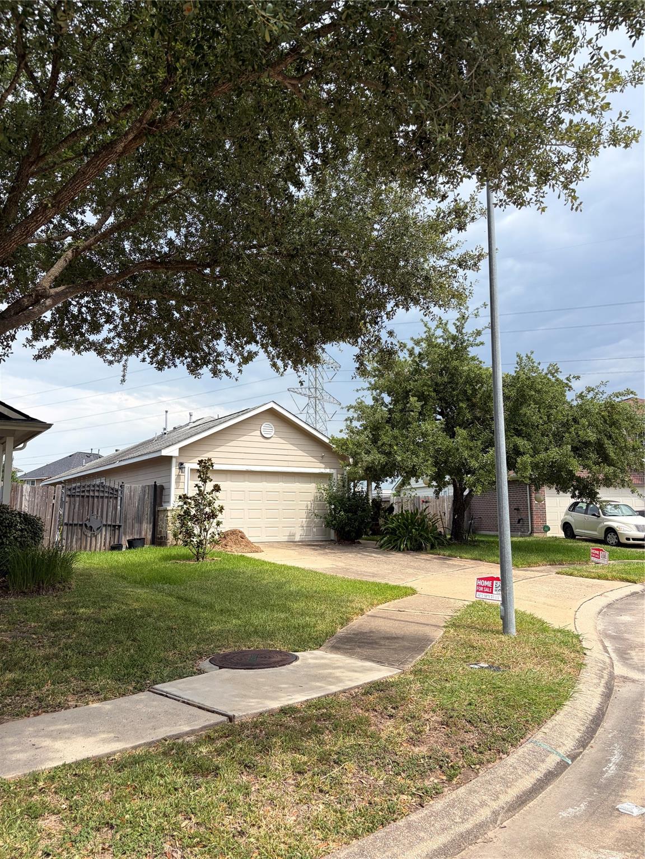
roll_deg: +0.0
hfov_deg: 53.1
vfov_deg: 67.3
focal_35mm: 26
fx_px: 646
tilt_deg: +9.3
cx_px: 322
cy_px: 430
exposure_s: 1/2283
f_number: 1.6
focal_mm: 5.96
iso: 50
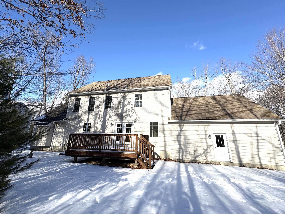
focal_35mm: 14
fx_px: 115
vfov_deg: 85.7
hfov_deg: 102.1
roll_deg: -0.7
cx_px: 142
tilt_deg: +13.2
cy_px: 107
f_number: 2.2
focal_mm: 2.22
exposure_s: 1/2146
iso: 40
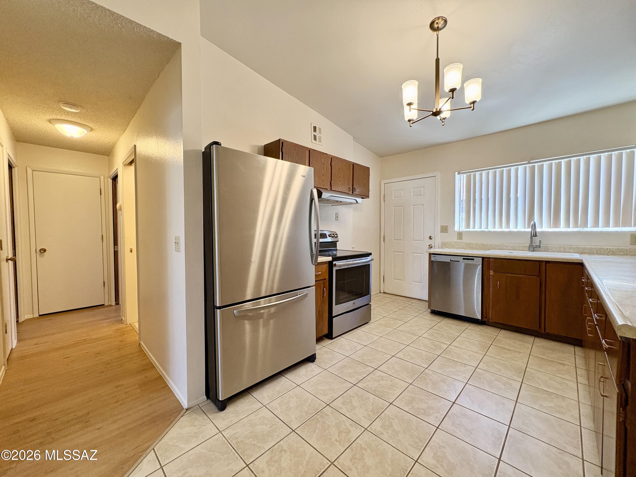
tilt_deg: -1.5
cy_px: 238
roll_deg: +0.6
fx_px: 257
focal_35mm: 14
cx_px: 318
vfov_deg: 85.7
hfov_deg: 102.1
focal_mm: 2.22
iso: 160
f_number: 2.2
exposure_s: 1/60
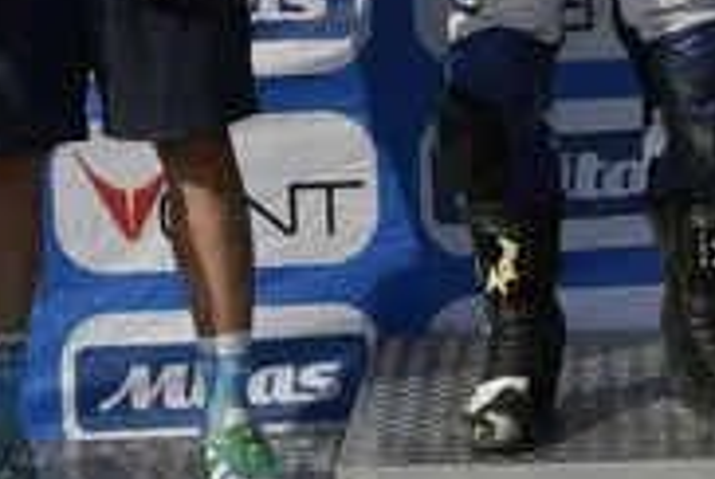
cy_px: -377
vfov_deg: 8.4
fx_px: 3143
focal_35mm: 158
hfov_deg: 12.9
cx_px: 629
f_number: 11
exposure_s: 1/500
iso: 125
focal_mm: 24
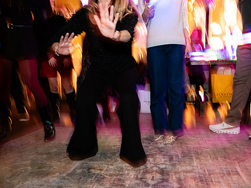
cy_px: 116
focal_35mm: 36
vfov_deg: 39.4
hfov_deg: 51.1
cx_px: 149
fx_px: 261
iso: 3200
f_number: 2.8
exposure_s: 1/15
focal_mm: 24
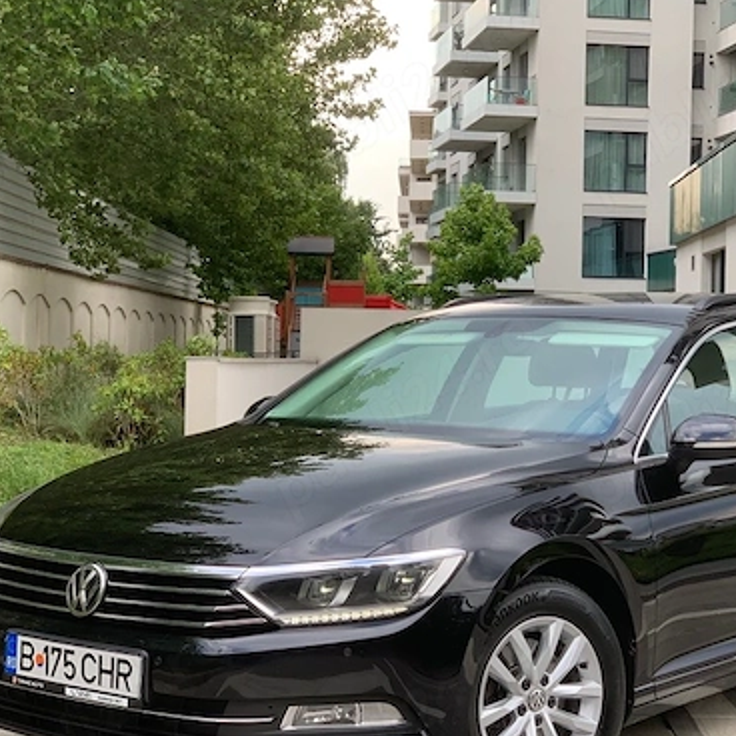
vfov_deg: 23.0
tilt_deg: -1.6
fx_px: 1804
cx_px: 484
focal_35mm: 75
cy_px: 422
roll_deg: -1.3
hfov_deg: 23.0
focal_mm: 6
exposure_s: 1/122
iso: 16
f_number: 2.4
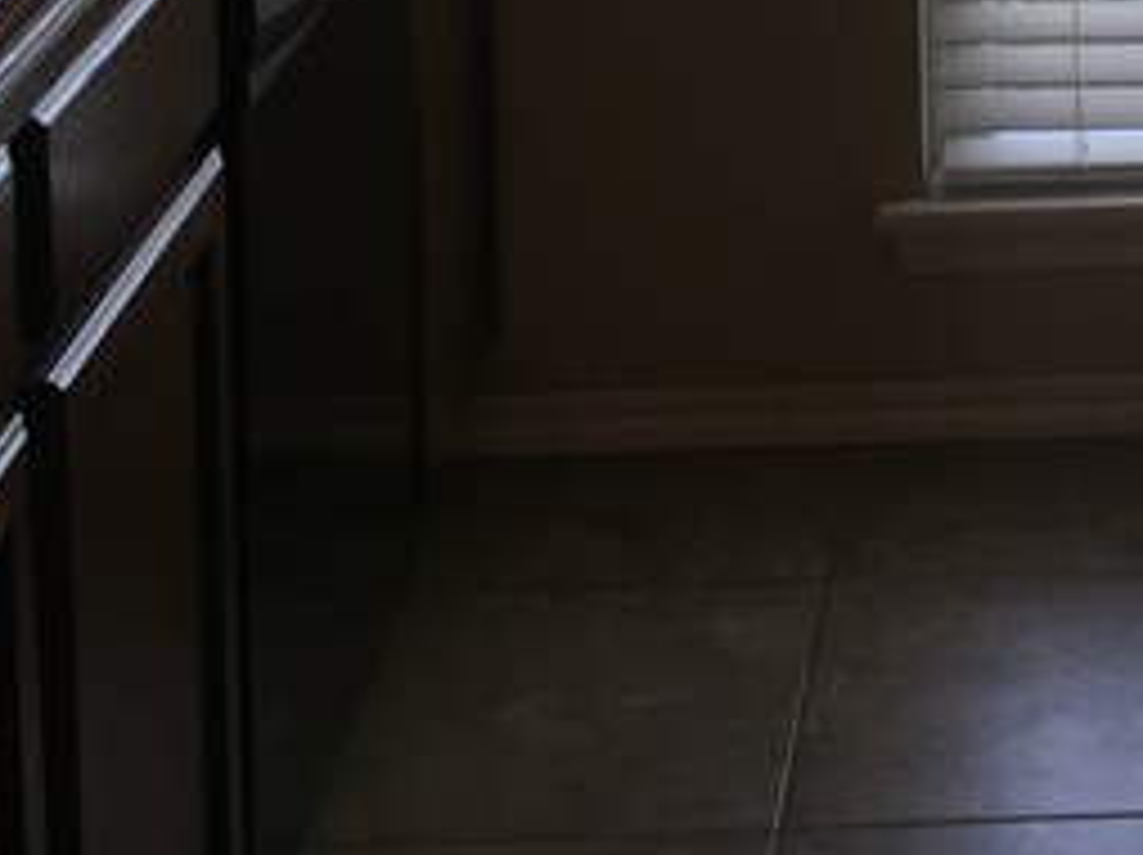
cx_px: 1449
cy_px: -648
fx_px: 3860
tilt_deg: -7.9
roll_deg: -1.3
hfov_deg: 16.0
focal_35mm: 117
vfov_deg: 11.7
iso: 32
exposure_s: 1/91
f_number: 2.2
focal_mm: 4.15
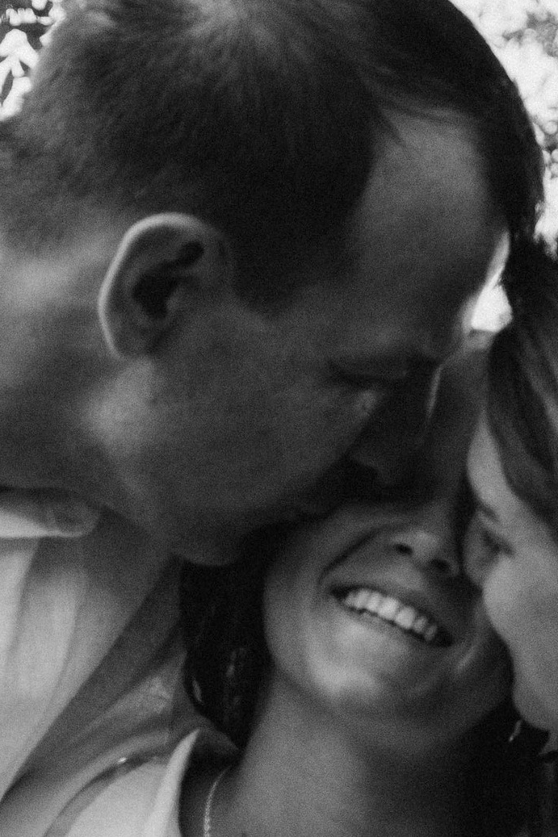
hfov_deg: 8.4
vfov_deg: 12.5
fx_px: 3791
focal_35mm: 163
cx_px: 48
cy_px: 822
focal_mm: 44
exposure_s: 1/800
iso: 1000
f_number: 4.5
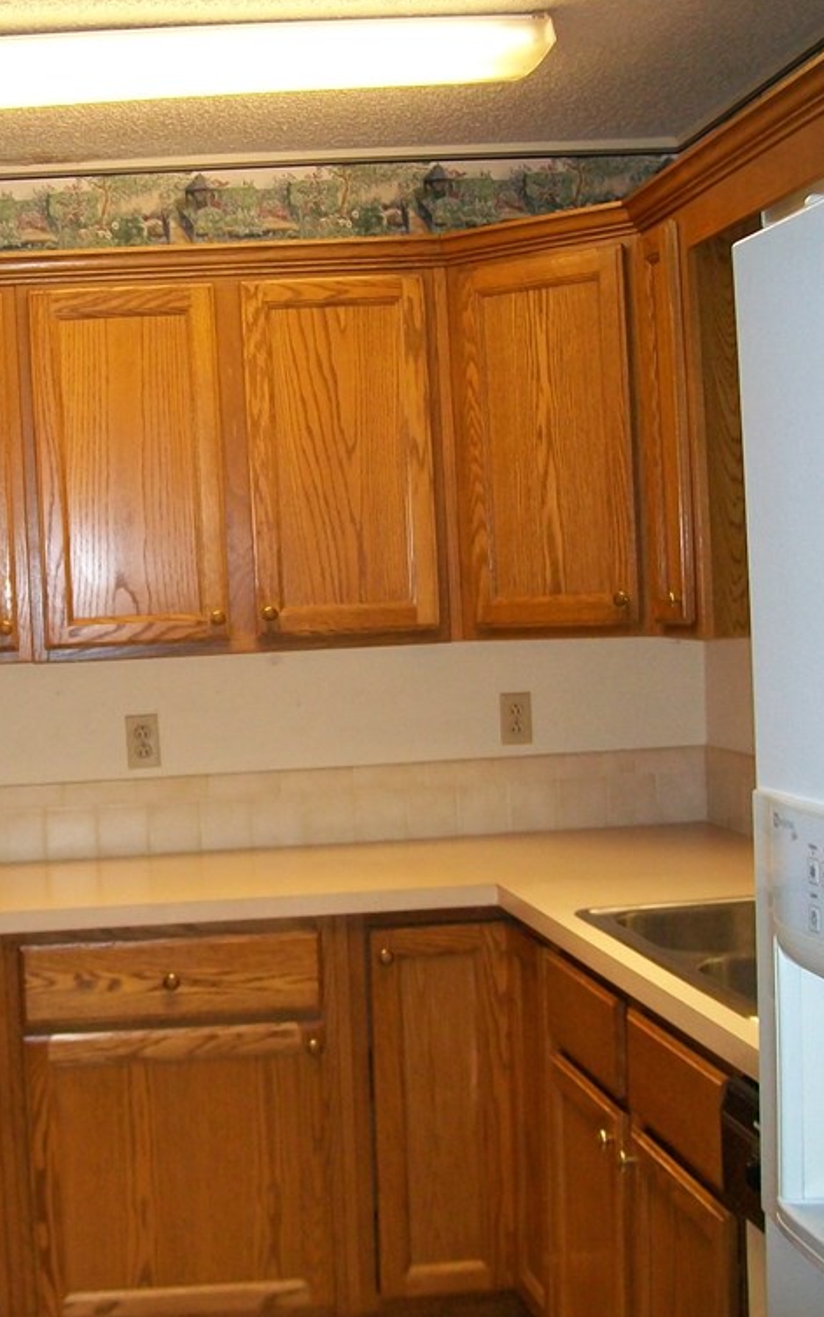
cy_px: 663
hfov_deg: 25.5
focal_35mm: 49
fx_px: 1760
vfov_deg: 41.0
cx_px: 73
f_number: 2.7
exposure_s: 1/60
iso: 160
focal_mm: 6.1
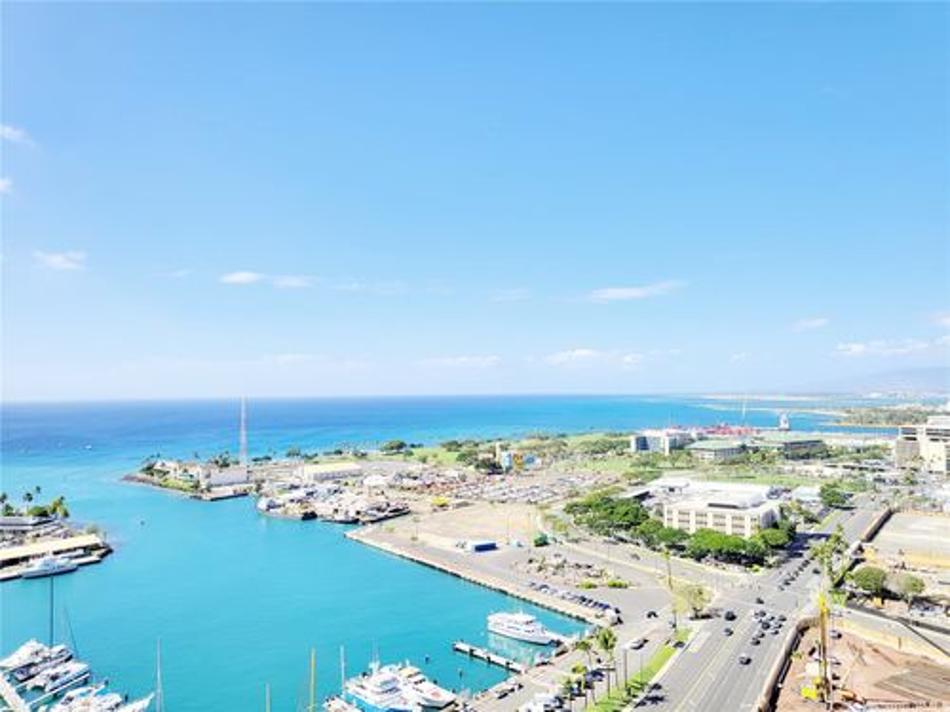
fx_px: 714
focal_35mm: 26
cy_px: 356
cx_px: 475
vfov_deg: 53.1
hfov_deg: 67.3
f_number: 1.8
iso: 50
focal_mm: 4.25
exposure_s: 1/1814
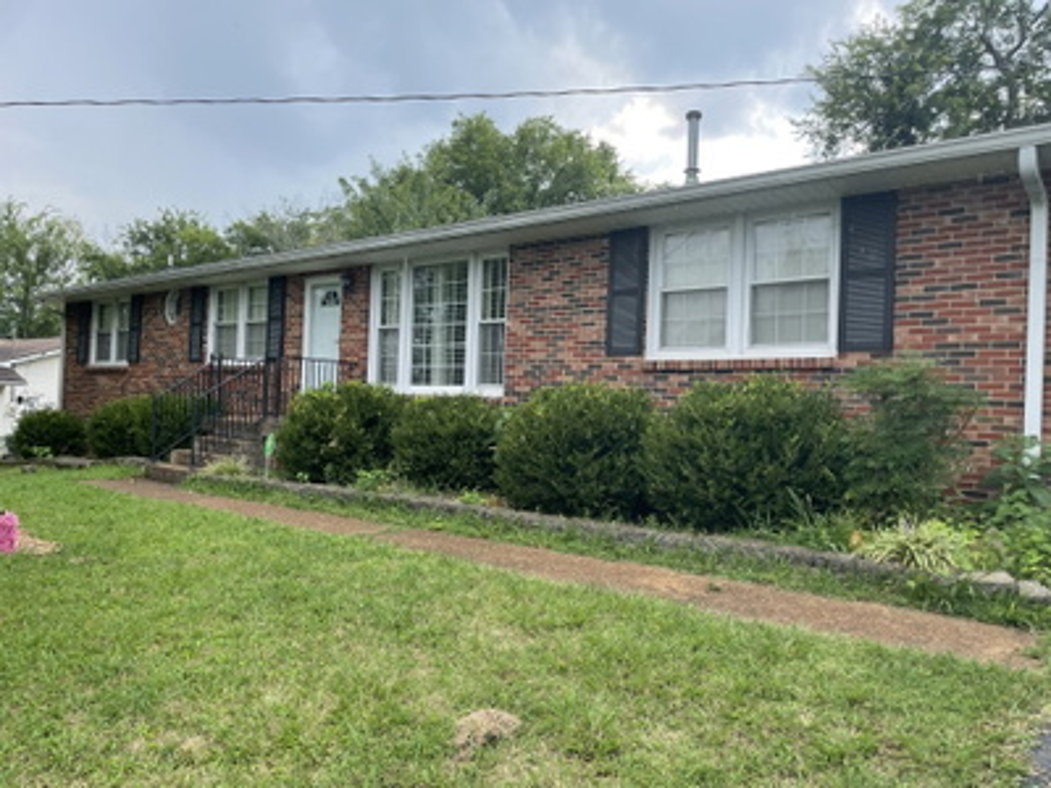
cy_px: 394
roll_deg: -2.5
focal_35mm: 26
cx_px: 526
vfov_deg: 53.1
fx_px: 789
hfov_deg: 67.3
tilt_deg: +1.1
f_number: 1.6
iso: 32
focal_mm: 4.2
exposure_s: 1/602
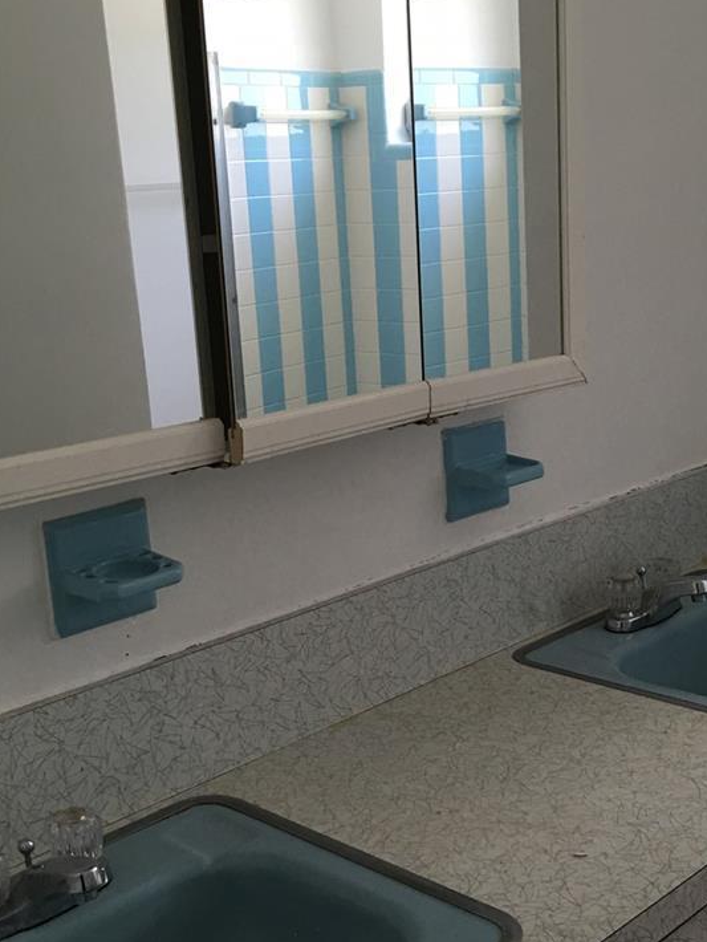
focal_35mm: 49
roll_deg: +2.5
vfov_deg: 38.8
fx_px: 1334
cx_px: 418
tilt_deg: -14.9
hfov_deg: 29.6
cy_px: 533
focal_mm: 4.15
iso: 32
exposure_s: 1/15
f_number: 2.2
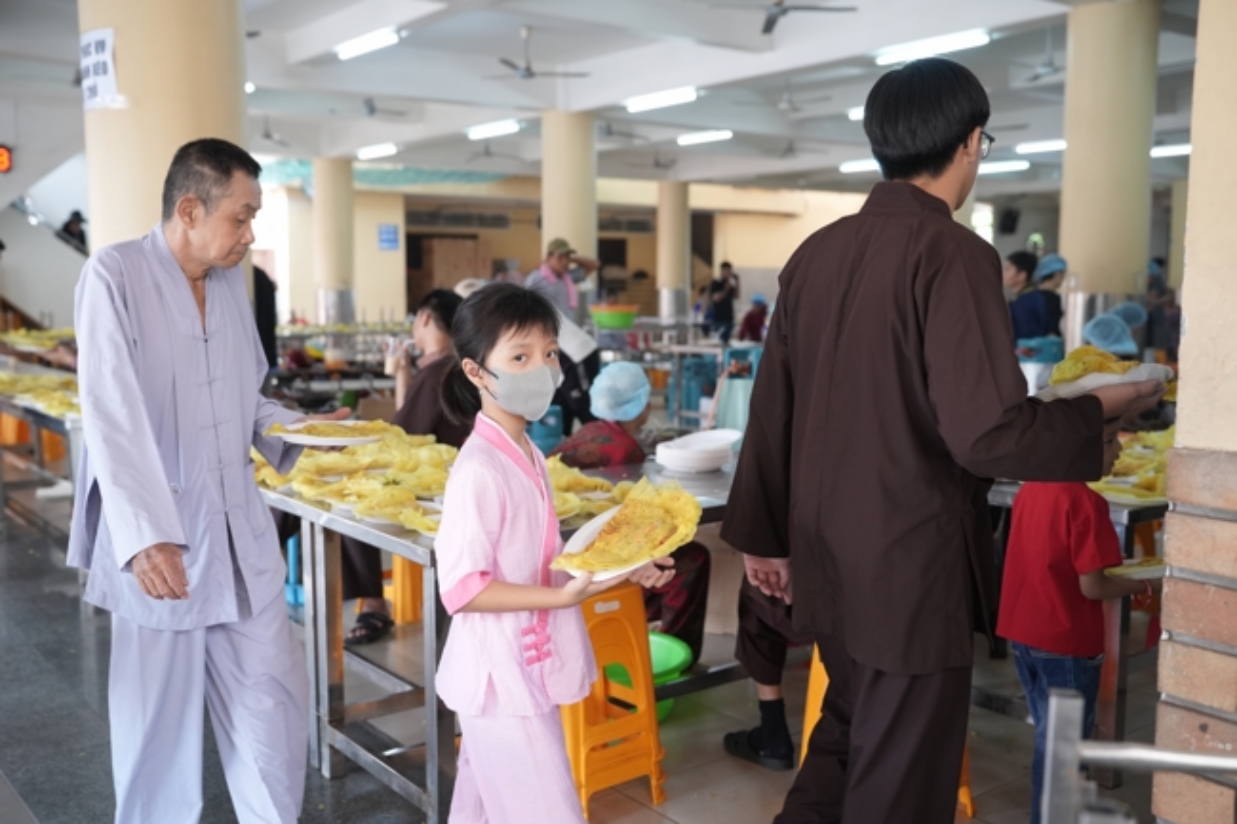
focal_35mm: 35
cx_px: 618
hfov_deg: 54.4
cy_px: 412
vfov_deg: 37.8
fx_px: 1202
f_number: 2.8
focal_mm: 35
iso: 1600
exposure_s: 1/200
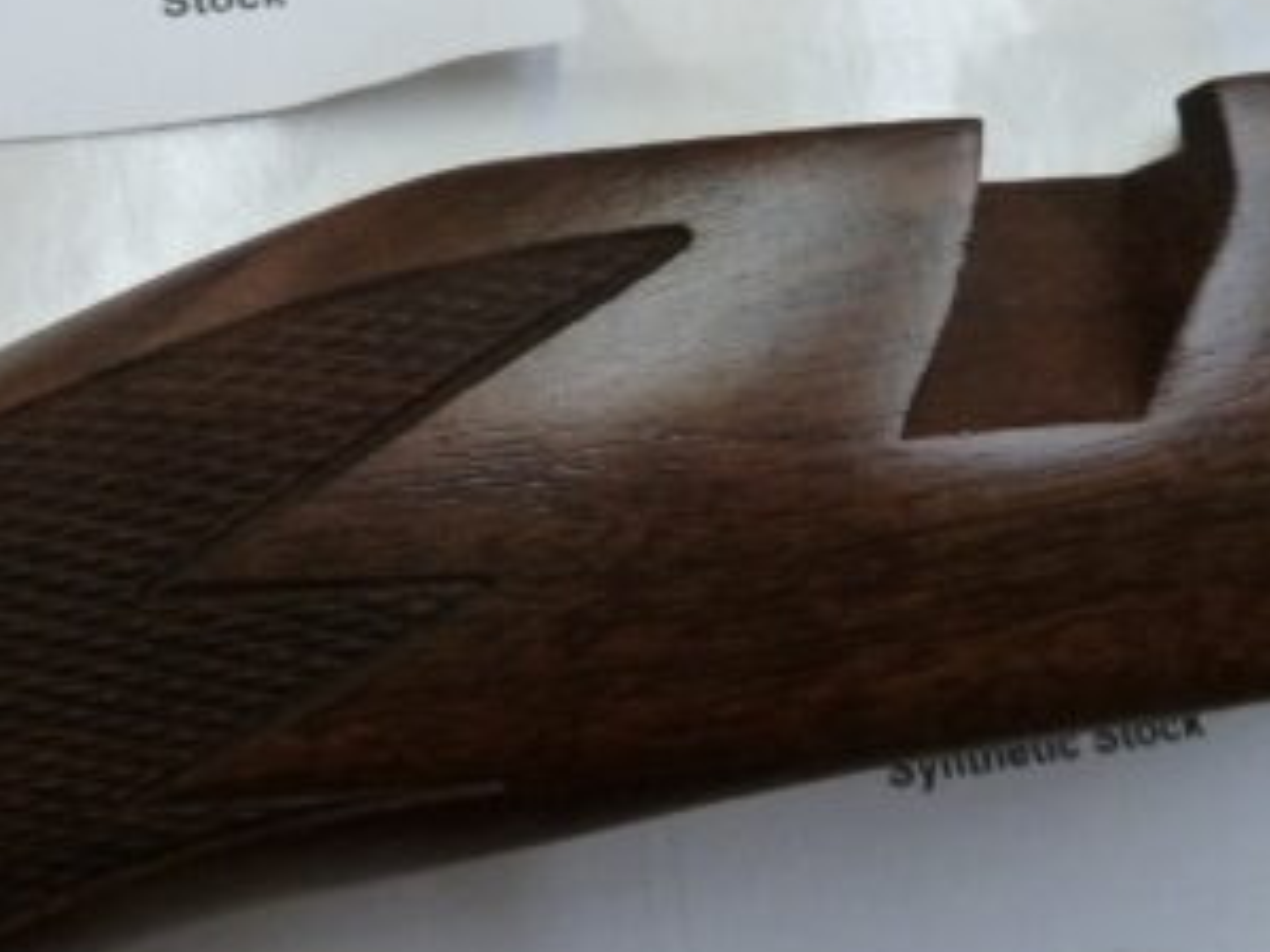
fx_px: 1834
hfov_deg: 37.8
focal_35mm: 50
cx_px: 419
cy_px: 309
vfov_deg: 28.9
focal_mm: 4.1
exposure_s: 1/30
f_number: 3.3
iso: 400
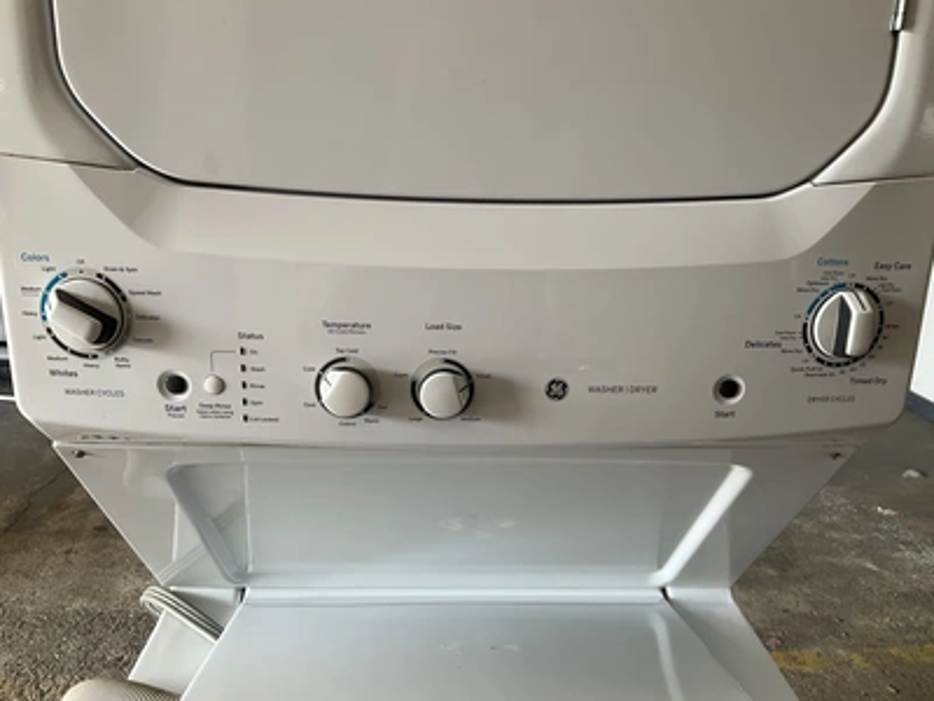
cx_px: 467
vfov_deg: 48.2
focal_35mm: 29
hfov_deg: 61.7
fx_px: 782
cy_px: 350
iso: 32
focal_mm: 3
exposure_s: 1/120
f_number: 1.8
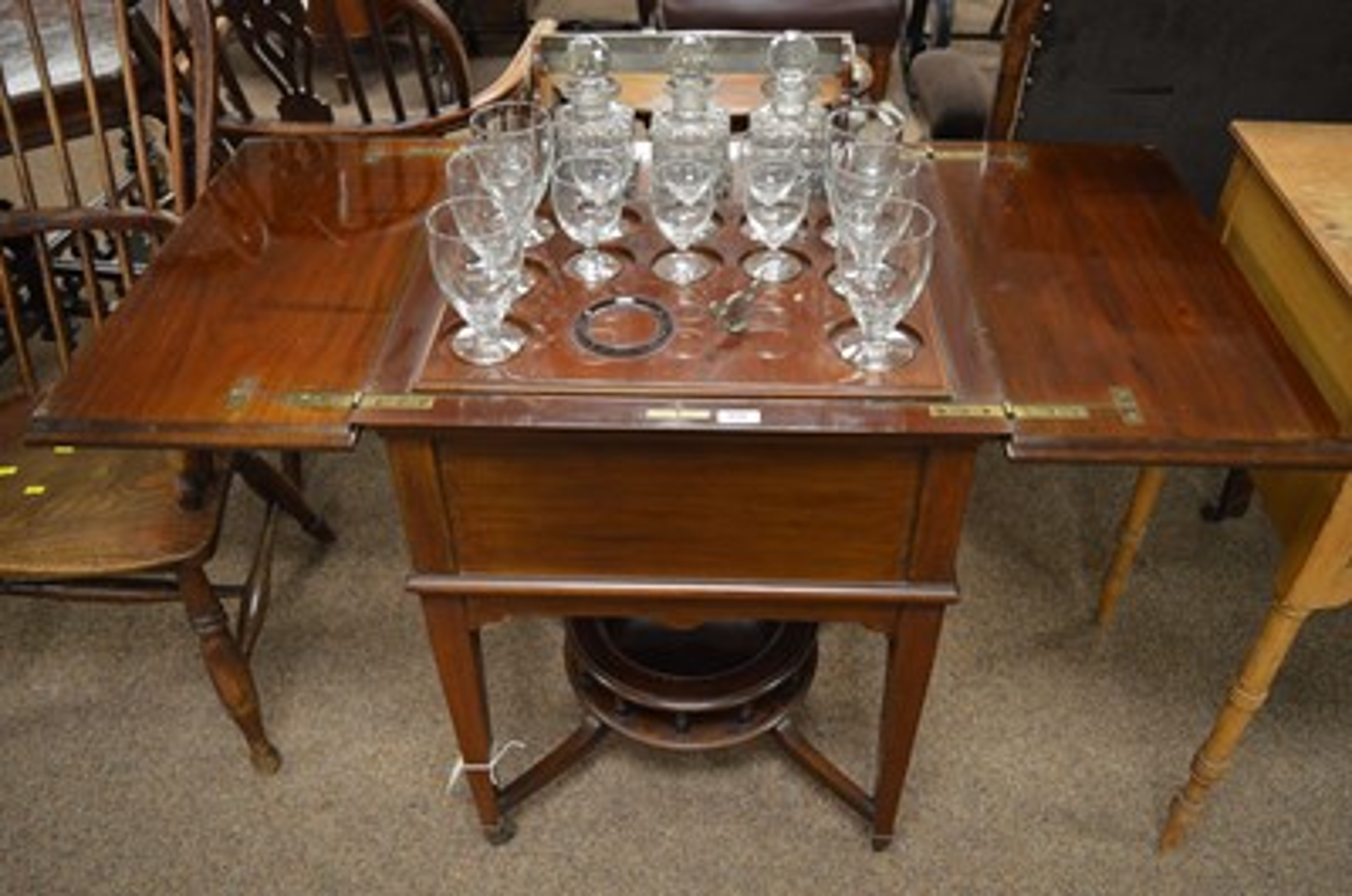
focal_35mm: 30
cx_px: 676
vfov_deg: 43.4
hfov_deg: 62.0
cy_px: 448
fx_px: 1124
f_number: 3.8
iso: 500
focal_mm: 20
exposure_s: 1/15
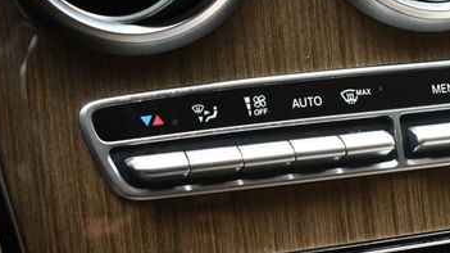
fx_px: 1026
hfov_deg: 24.1
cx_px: 397
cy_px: 198
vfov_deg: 14.0
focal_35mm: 86
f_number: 4.2
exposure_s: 1/125
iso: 900
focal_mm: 30
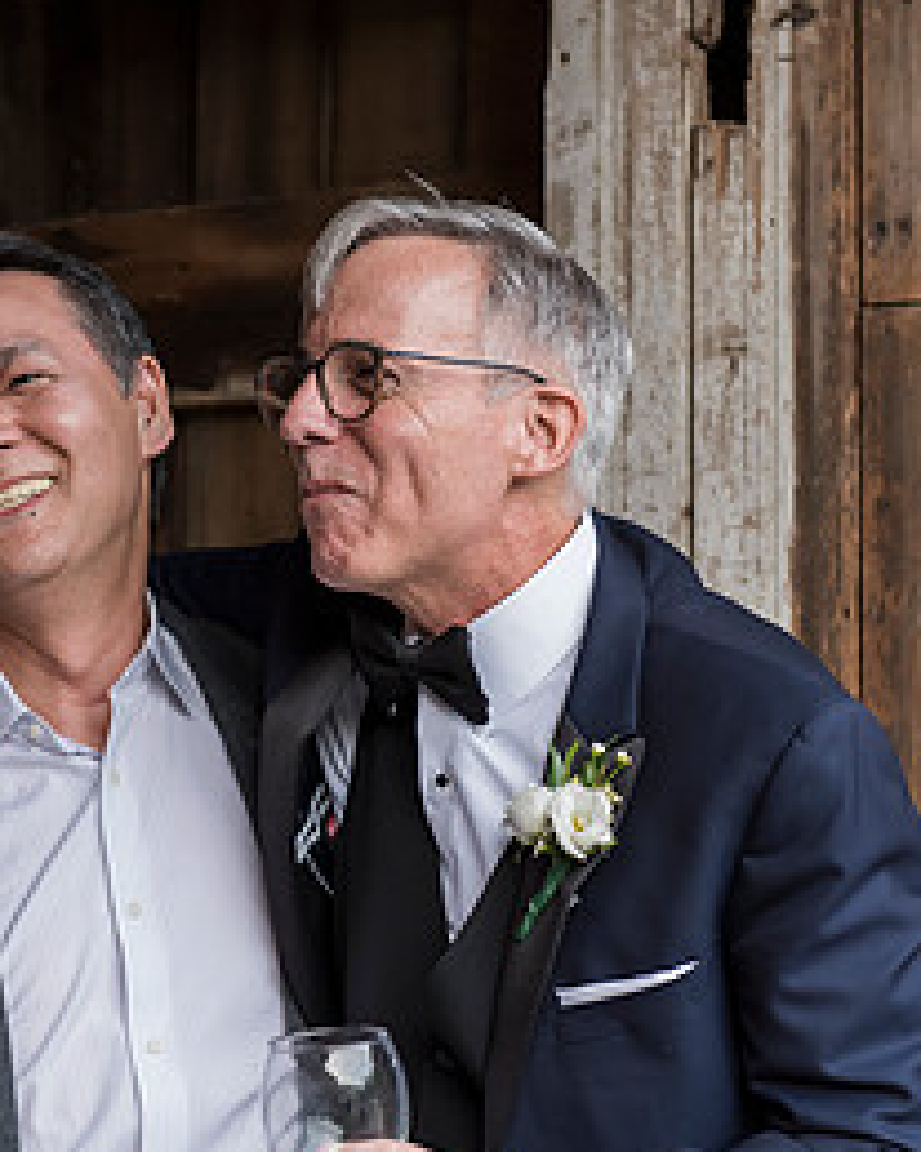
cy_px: 689
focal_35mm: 101
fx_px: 3443
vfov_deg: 19.0
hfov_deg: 15.2
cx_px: 271
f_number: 3.5
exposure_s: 1/250
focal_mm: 62
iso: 800
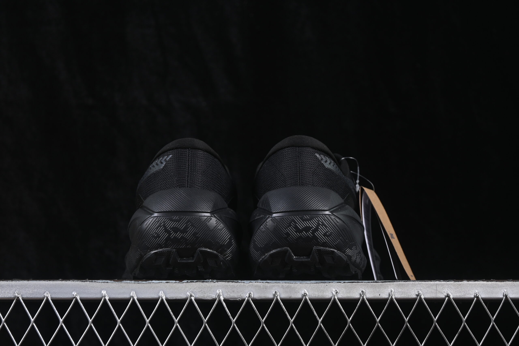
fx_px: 1081
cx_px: 260
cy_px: 173
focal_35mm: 75
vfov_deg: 18.2
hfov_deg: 27.0
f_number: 6.3
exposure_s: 1/60
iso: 160
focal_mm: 50
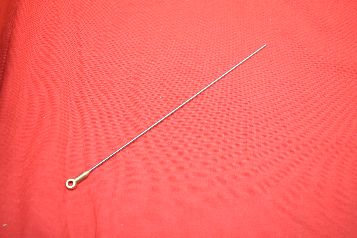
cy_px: 119
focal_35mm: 39
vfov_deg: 34.2
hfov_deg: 49.5
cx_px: 178
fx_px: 387
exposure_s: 1/60
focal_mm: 26
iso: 1600
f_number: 5
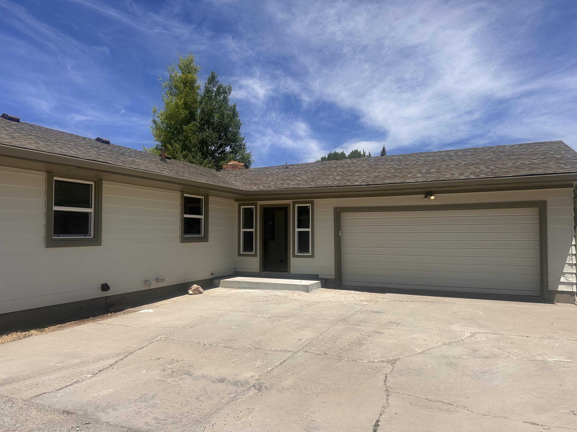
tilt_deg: +3.6
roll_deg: -0.3
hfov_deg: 71.6
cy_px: 216
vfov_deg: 56.8
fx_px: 400
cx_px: 288
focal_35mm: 24
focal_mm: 6.86
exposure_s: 1/7042
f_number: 1.78
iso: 80
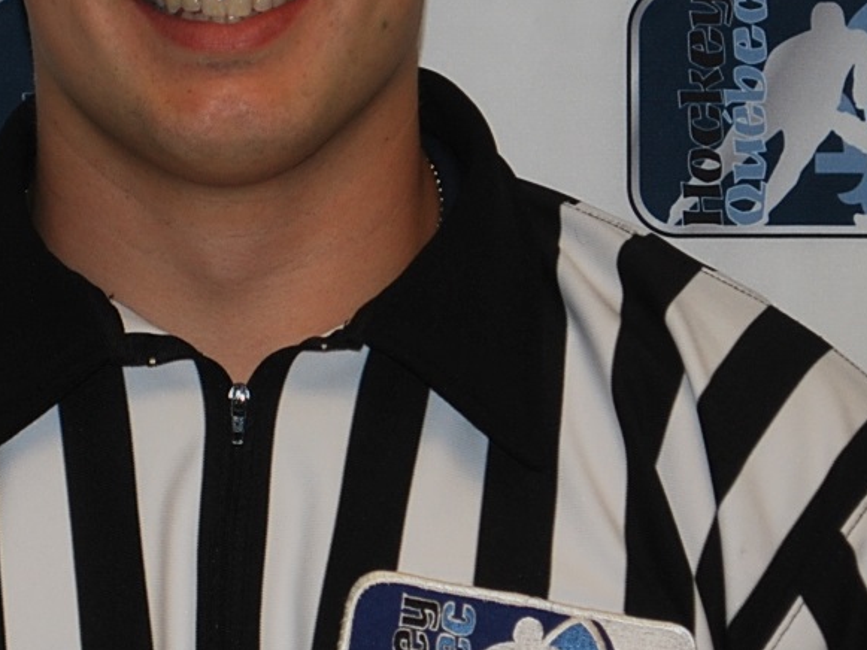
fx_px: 6629
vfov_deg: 5.6
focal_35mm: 265
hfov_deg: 7.5
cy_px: 361
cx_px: 291
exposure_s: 1/60
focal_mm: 55
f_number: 5.6
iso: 200
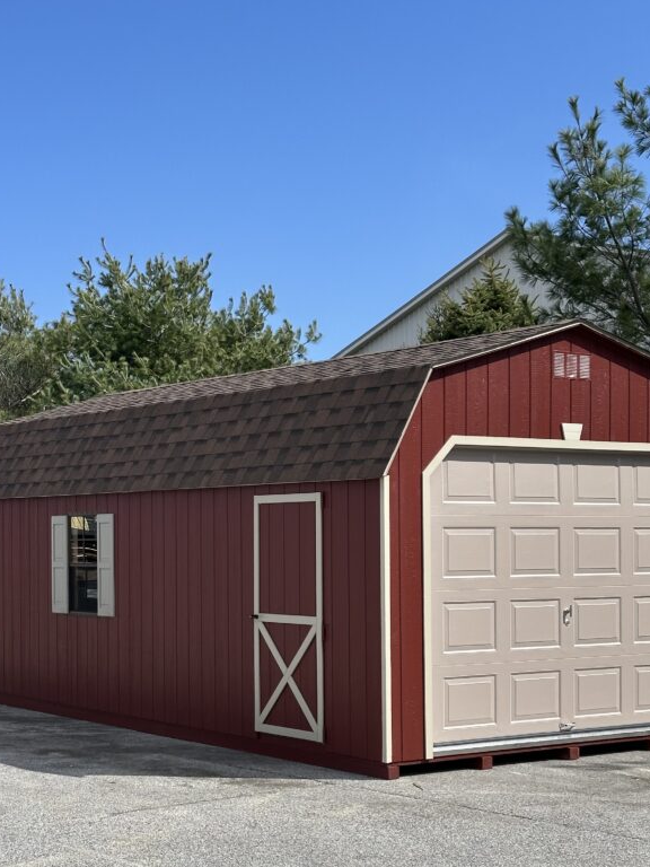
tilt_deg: +3.0
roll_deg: +0.9
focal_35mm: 64
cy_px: 532
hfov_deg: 22.9
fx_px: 1602
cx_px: 332
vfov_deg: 30.2
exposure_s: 1/4785
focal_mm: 6.86
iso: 64
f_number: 1.78
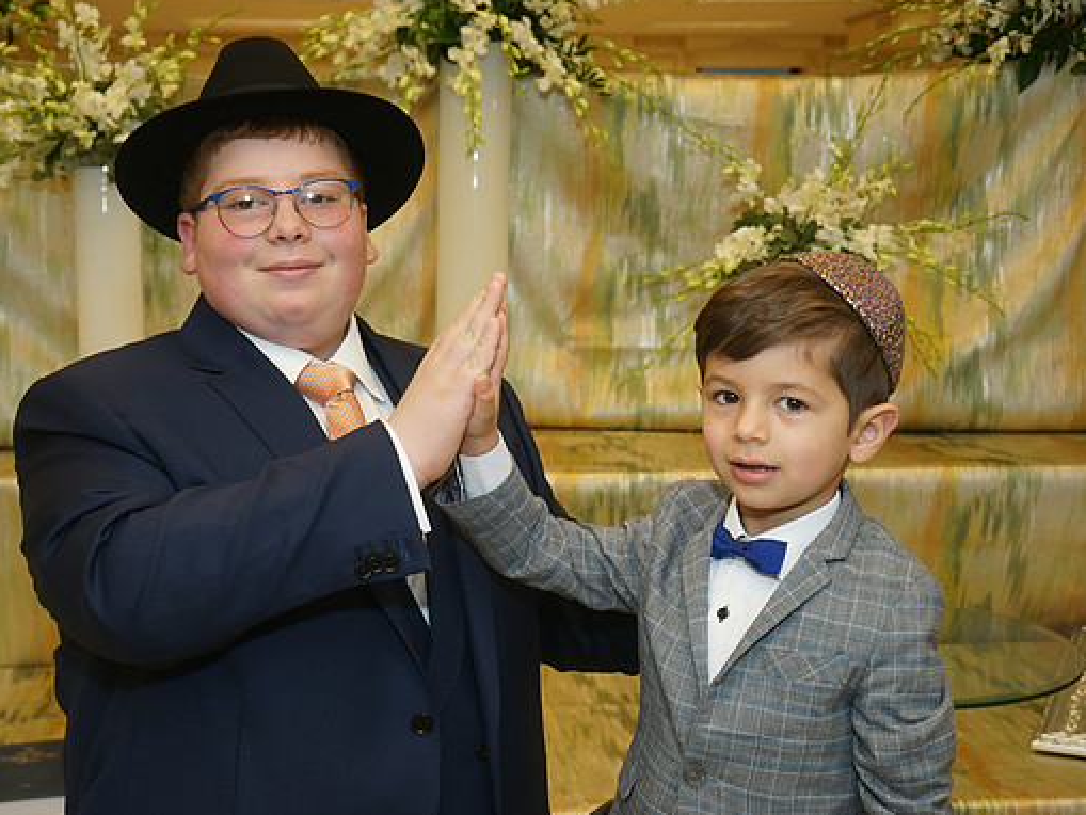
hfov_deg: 41.2
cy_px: 406
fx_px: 1443
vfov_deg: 31.5
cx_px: 512
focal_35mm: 46
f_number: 5.6
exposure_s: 1/100
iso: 400
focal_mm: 42
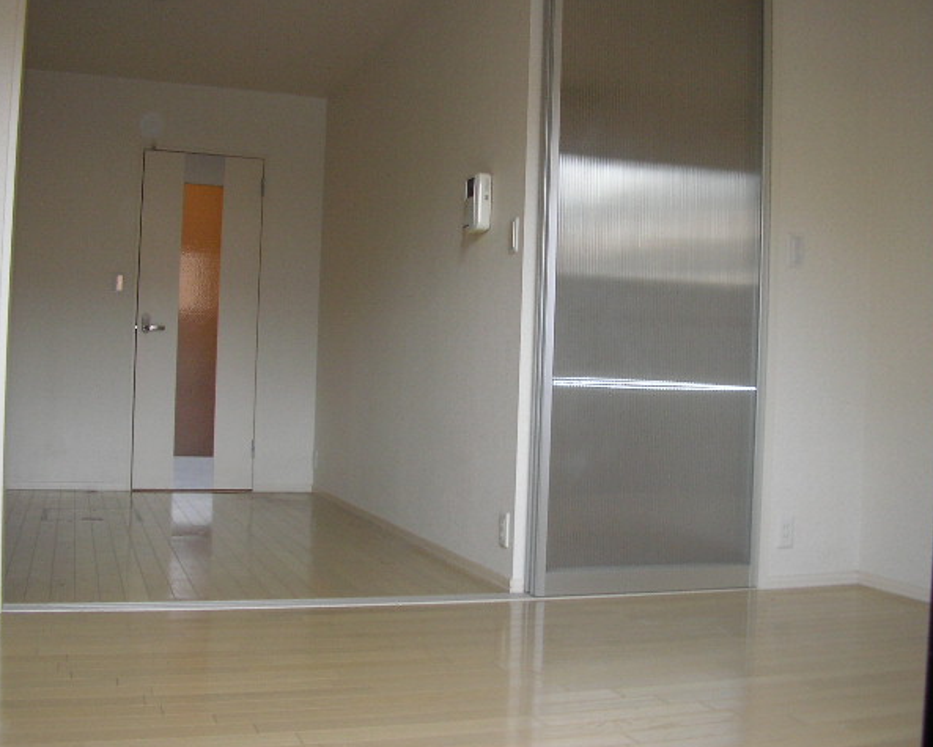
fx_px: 1105
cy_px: 373
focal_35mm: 40
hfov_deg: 45.8
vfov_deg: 37.4
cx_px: 444
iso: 100
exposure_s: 1/33.6
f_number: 2.9
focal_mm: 5.8
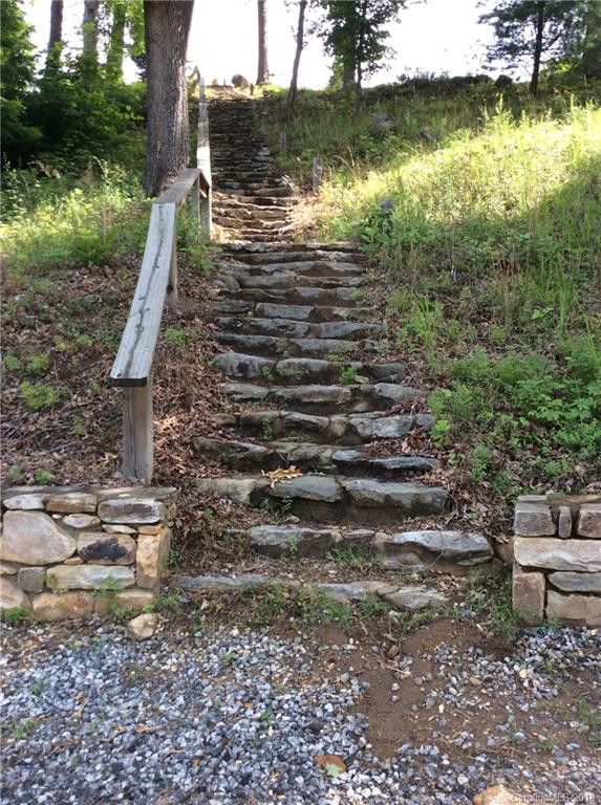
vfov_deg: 56.9
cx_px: 300
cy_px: 402
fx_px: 743
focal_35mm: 32
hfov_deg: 44.0
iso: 32
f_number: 2.4
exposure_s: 1/168
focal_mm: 3.3
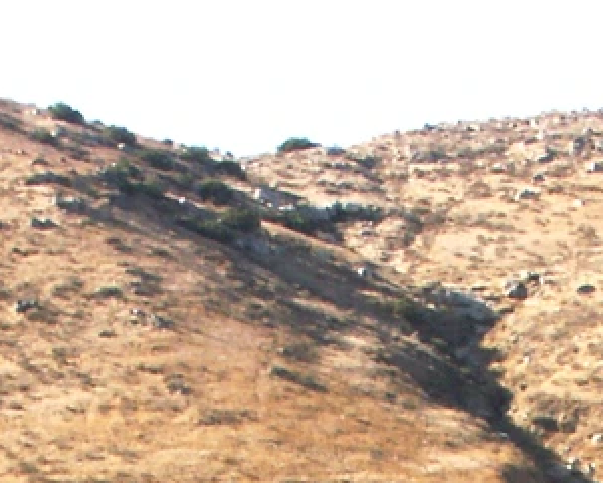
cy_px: 1173
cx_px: 494
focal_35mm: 172
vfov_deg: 8.2
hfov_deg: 11.2
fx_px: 3070
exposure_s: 1/400
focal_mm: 8.72
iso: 100
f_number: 5.6
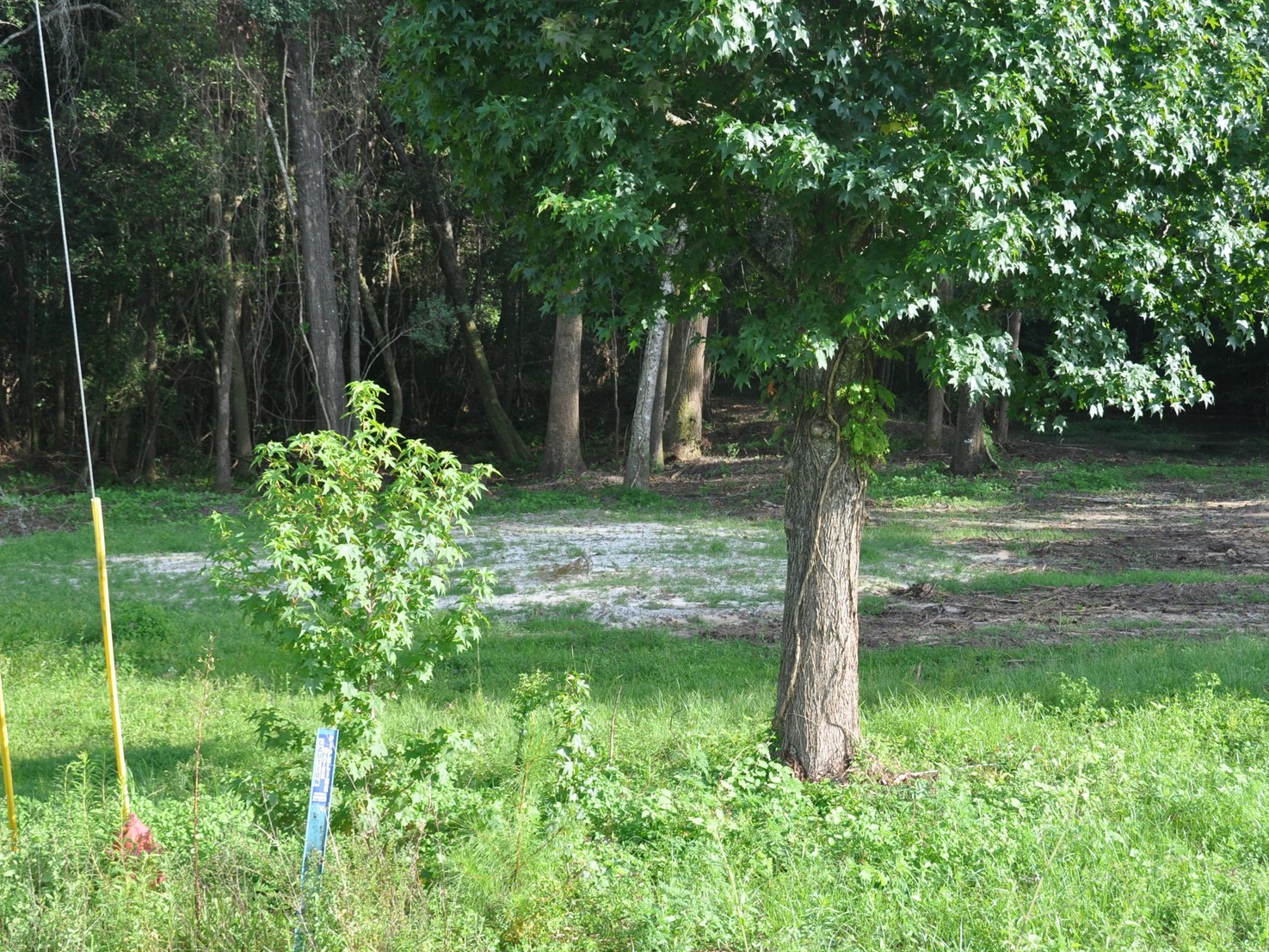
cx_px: 767
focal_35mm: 68
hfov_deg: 28.5
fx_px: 2493
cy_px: 514
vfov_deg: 21.6
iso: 200
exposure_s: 1/160
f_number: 6.3
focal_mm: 32
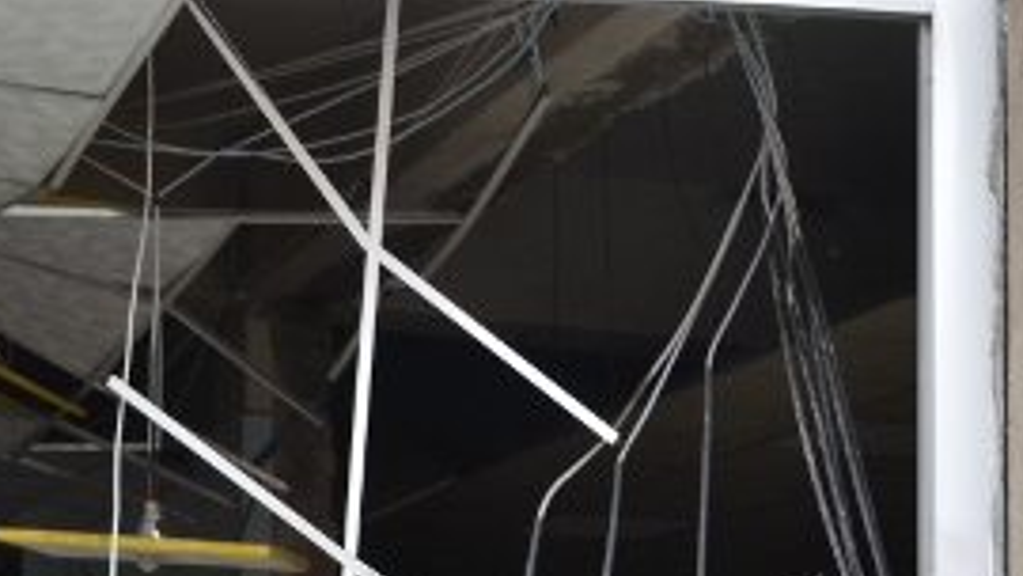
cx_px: 826
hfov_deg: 16.3
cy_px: 805
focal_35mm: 130
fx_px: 3534
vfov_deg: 9.1
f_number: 9
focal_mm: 35
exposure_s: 1/100
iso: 400
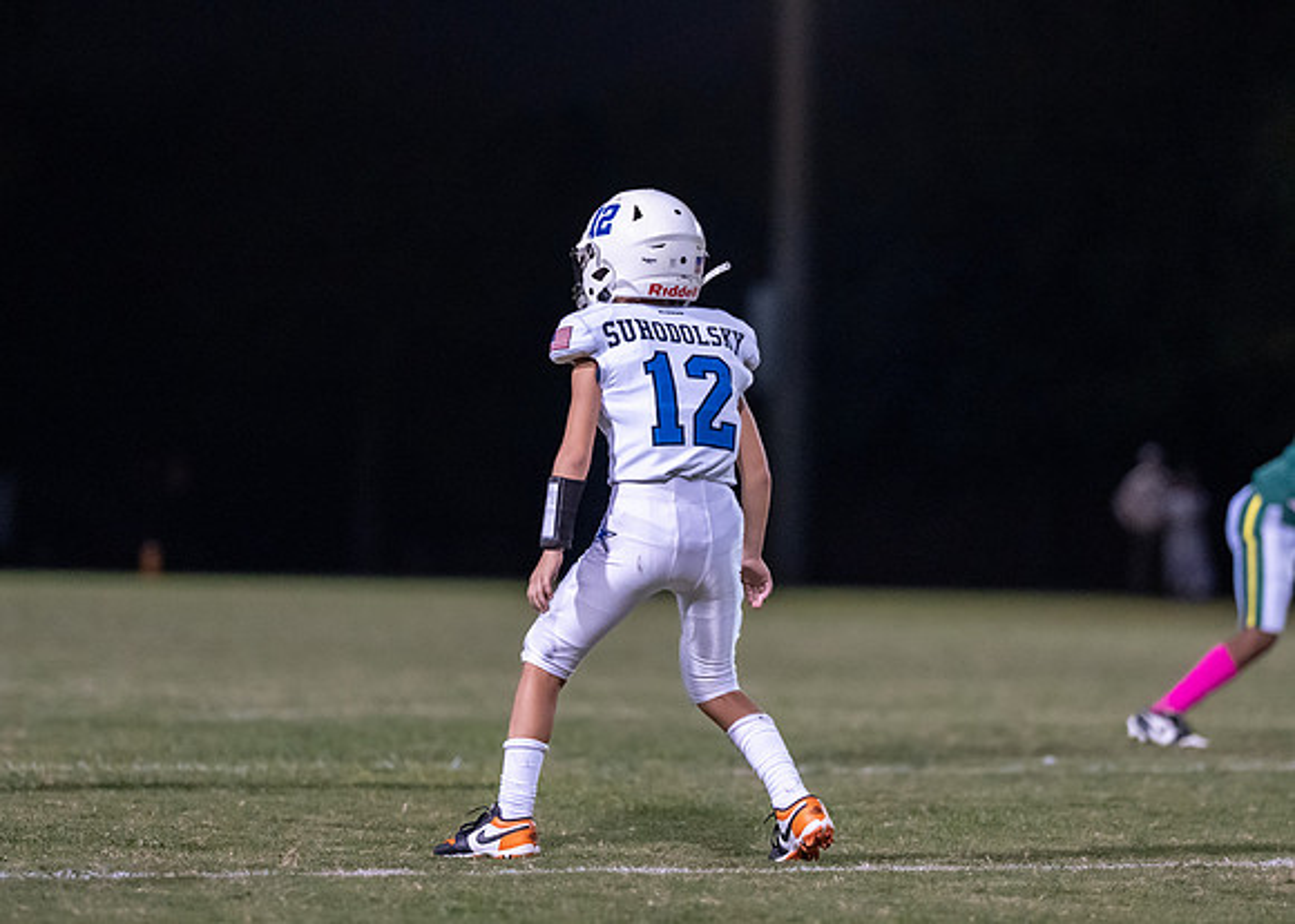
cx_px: 728
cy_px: 475
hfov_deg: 9.4
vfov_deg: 6.7
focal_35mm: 214
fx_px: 7852
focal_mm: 135
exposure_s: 1/1000
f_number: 1.8
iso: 4000
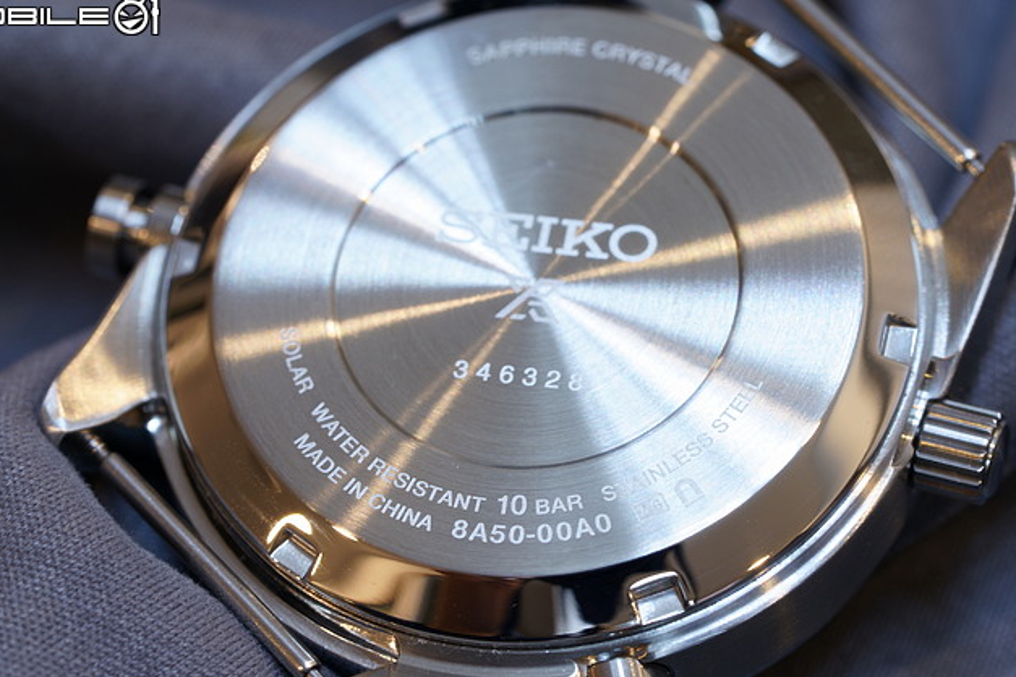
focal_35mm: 112
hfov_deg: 18.3
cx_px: 559
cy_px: 408
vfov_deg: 12.2
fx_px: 3161
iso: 100
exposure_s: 2
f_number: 8
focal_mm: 90
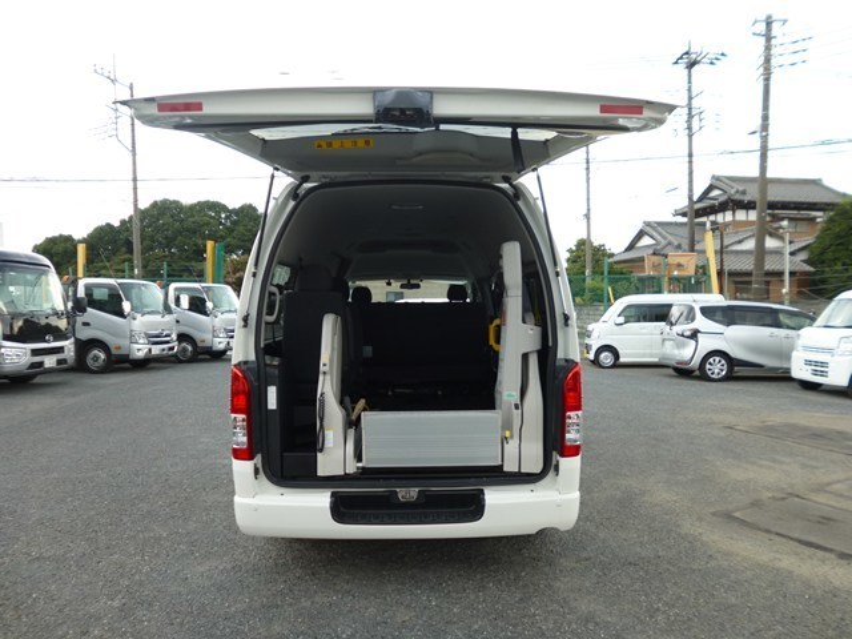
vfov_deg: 56.8
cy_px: 320
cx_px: 426
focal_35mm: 24
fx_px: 591
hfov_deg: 71.6
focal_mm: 4.3
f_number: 2.8
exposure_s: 1/160
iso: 100
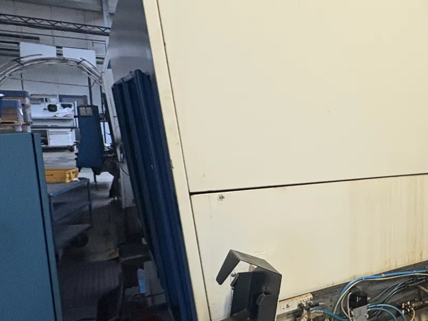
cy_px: 169
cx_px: 441
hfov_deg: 45.4
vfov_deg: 42.9
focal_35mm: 33
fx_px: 408
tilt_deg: -7.5
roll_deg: -1.1
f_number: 2.2
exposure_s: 1/50
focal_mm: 2.22
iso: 320
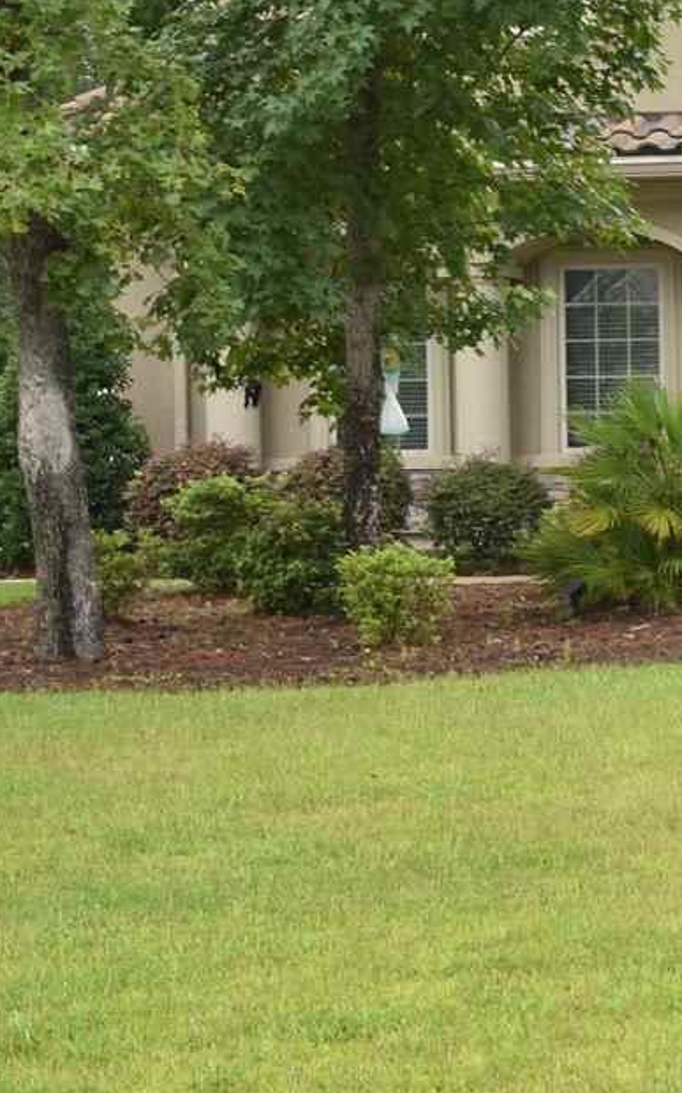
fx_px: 3006
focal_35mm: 101
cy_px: 465
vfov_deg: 20.6
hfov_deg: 11.7
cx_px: 1316
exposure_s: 1/200
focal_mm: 20
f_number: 3.5
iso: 100
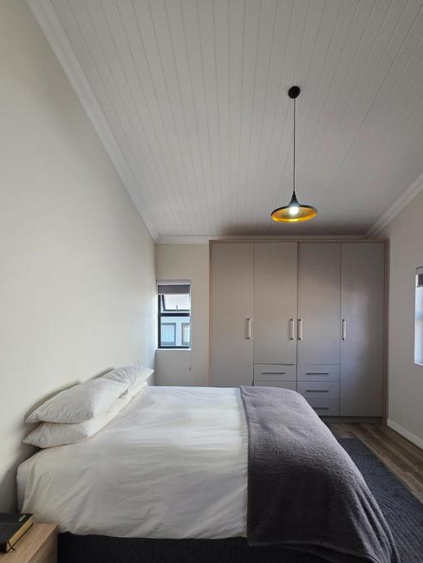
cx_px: 217
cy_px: 320
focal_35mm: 16
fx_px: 261
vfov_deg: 93.9
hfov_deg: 78.1
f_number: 1.9
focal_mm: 2.2
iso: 80
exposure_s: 1/100
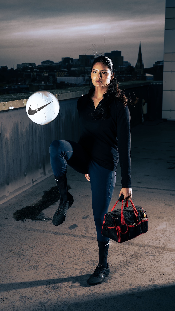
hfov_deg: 22.6
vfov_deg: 39.2
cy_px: 154
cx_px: 82
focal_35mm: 53
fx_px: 437
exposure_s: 1/125
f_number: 8
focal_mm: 61
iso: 160
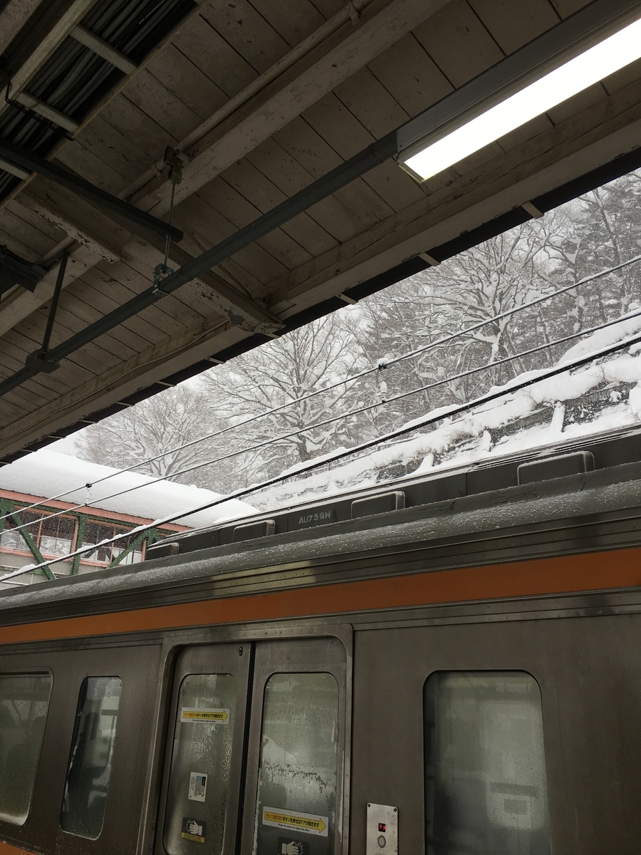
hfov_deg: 48.2
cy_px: 428
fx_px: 716
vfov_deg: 61.7
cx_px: 320
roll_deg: -0.4
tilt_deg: +19.0
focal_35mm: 29
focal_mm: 4.15
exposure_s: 1/277
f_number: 2.2
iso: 25
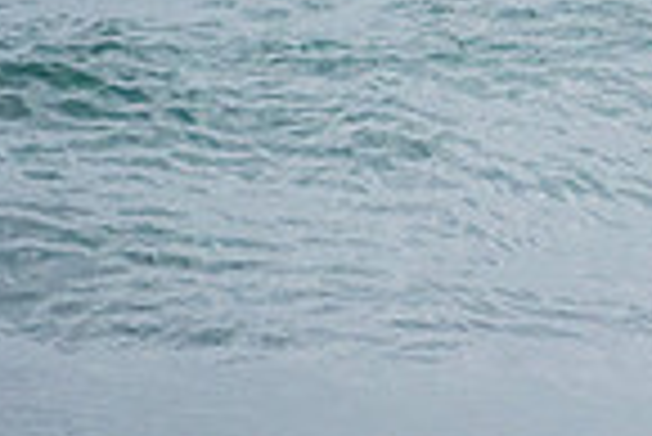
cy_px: -137
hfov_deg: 1.0
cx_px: 1196
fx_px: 36149
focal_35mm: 1994
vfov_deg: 0.7
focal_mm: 500
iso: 2500
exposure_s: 1/1600
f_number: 5.6
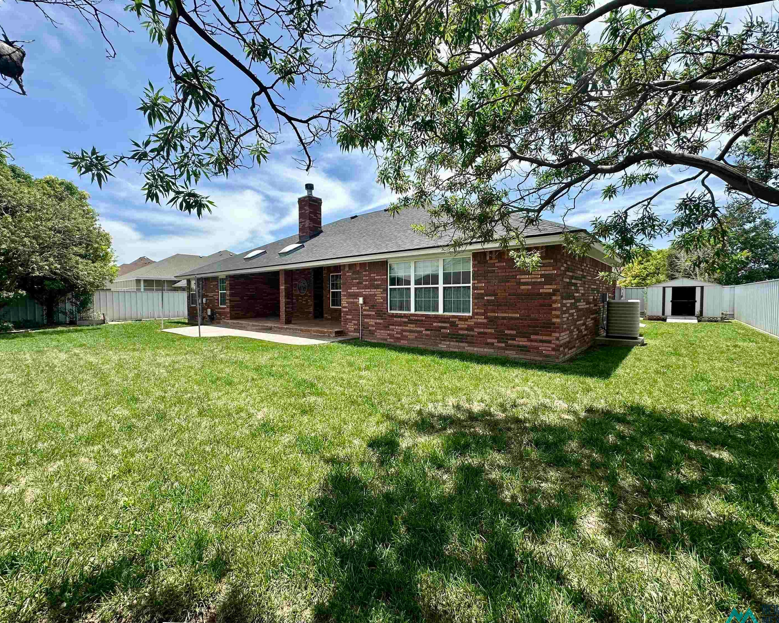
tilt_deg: -3.3
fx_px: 346
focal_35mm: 15
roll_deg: -0.6
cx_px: 386
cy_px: 311
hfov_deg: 96.8
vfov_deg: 84.0
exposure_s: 1/1350
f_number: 2.2
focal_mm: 2.22
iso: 50
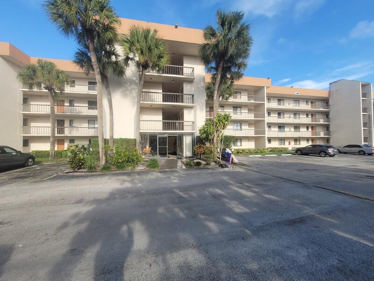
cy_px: 140
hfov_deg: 106.2
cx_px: 187
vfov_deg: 89.9
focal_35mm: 13
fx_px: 140
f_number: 2.2
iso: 40
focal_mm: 1.74
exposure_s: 1/641
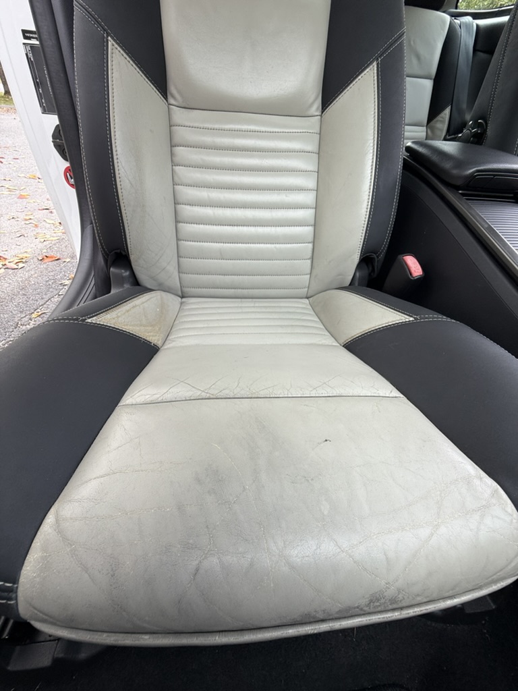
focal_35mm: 14
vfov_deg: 102.1
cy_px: 346
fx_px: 279
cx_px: 259
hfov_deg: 85.7
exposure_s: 1/135
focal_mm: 2.22
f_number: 2.2
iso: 50
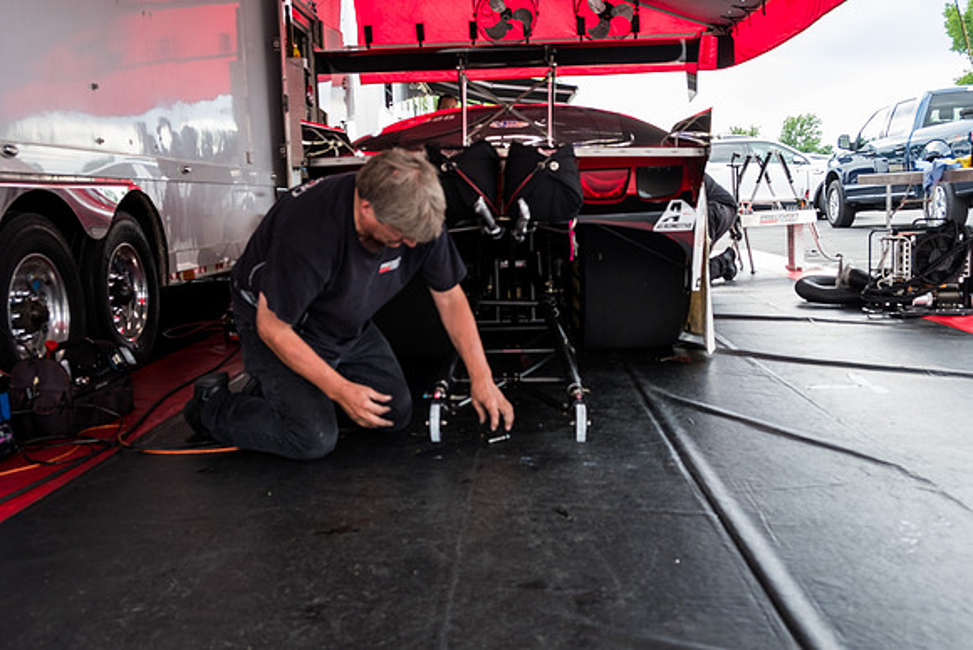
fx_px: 946
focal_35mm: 35
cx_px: 486
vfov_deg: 37.9
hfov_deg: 54.4
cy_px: 325
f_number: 5
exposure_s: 1/125
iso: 400
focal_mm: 23.3
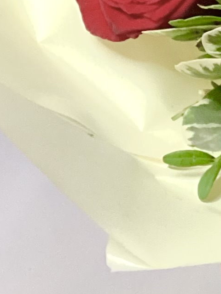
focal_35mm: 158
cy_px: -14
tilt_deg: -28.8
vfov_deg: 12.3
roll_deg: +1.5
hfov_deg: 8.7
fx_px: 1345
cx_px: 488
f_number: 2.4
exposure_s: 1/33
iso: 400
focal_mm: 3.3
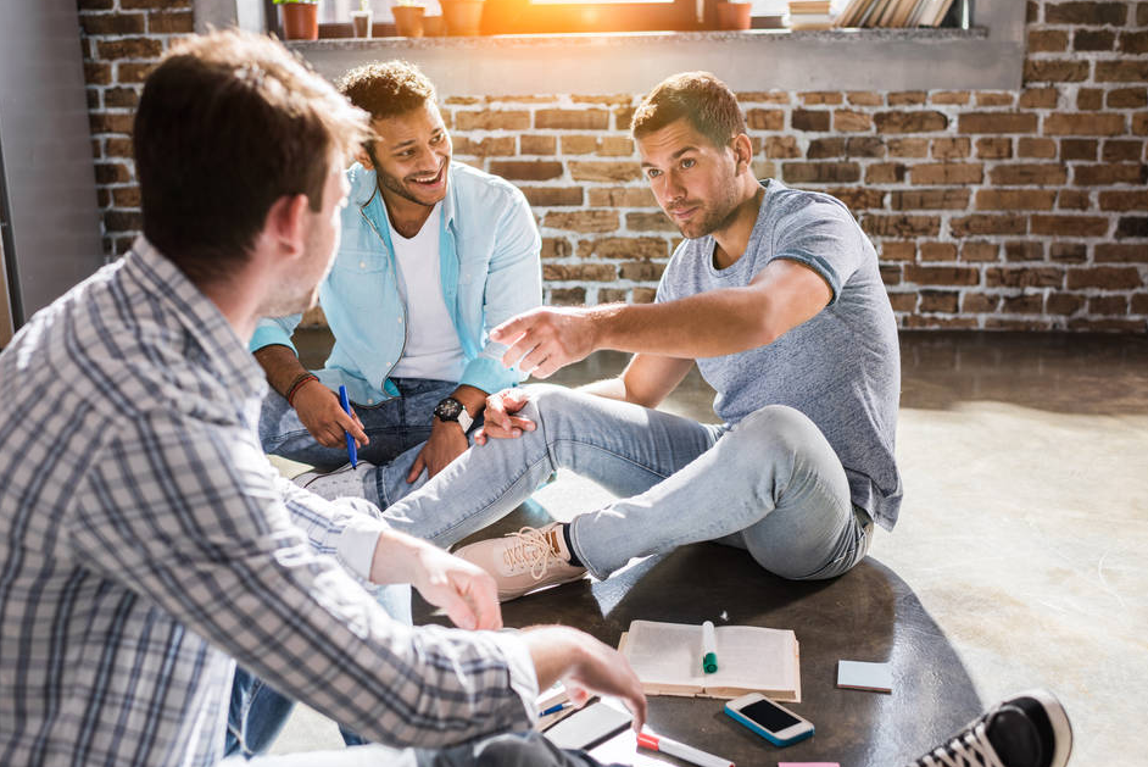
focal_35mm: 38
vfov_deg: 35.1
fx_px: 1212
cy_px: 388
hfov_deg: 50.7
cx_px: 561
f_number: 2.8
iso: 160
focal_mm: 35
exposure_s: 1/160
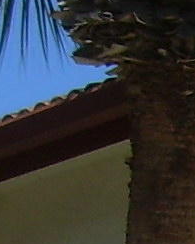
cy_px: 510
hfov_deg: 4.2
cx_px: 794
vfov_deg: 5.5
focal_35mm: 345
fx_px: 2490
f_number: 4.6
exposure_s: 1/458
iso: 50
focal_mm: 6.3
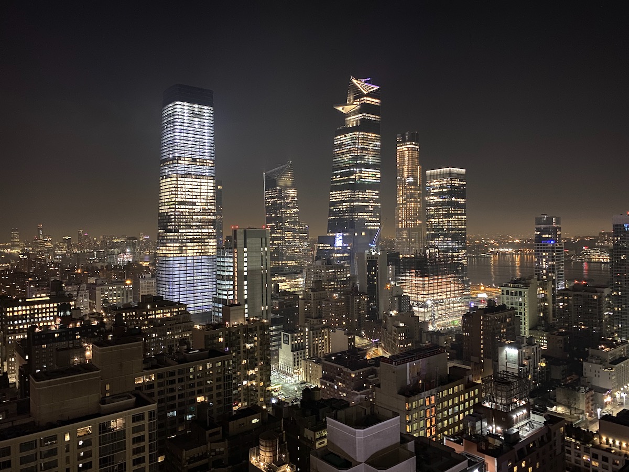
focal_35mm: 26
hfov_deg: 67.3
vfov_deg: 53.1
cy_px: 236
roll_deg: +0.7
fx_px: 472
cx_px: 314
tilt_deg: -0.2
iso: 400
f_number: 1.8
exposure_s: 1/8
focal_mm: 4.25
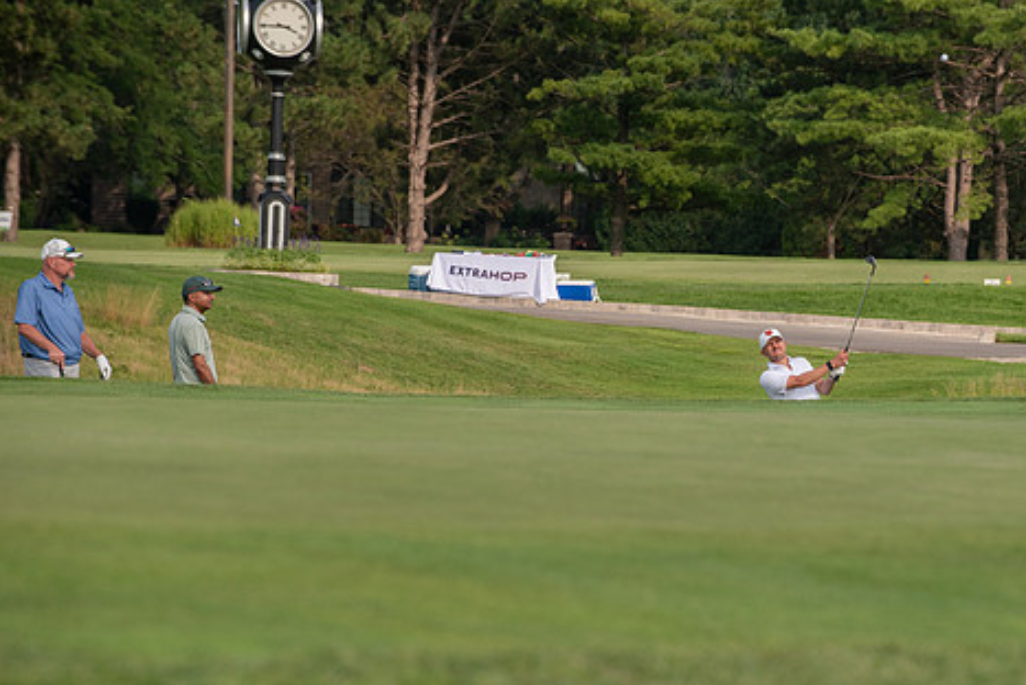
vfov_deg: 4.7
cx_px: 707
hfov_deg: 7.1
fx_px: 8298
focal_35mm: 291
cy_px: 494
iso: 250
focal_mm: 200
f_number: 5
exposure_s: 1/1250
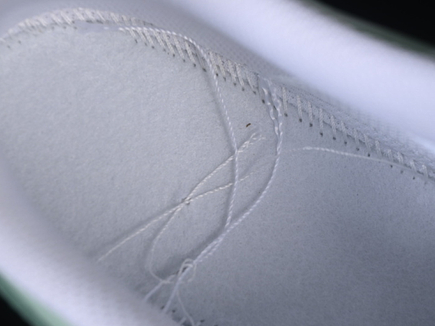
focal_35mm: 82
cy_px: 164
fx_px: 1030
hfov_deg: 23.8
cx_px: 223
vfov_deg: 18.0
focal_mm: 50
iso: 160
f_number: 7.1
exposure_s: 1/80
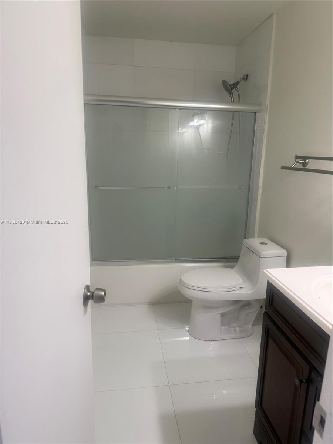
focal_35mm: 24
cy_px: 222
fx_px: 308
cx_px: 166
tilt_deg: -11.3
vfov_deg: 71.6
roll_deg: -1.4
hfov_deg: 56.8
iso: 160
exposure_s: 1/120
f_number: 1.78
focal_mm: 6.76
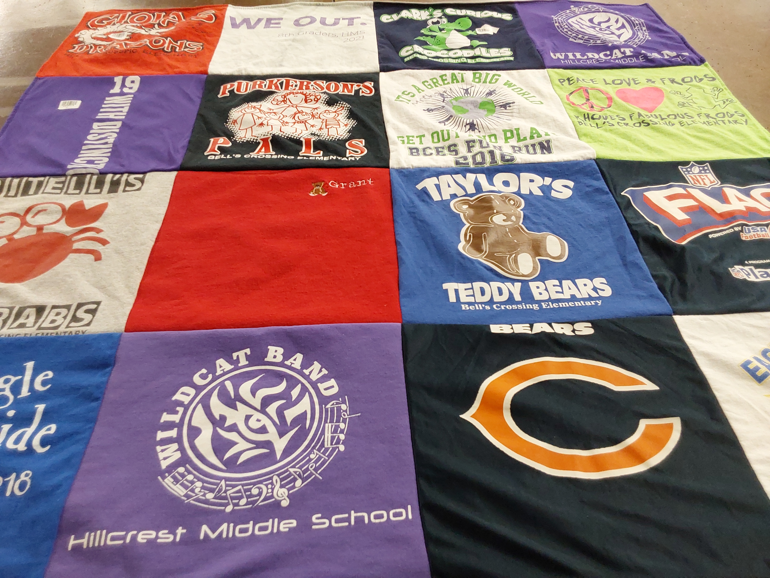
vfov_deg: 49.7
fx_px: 623
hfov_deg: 63.4
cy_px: 289
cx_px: 385
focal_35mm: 28
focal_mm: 2.91
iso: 160
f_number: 1.9
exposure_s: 1/50
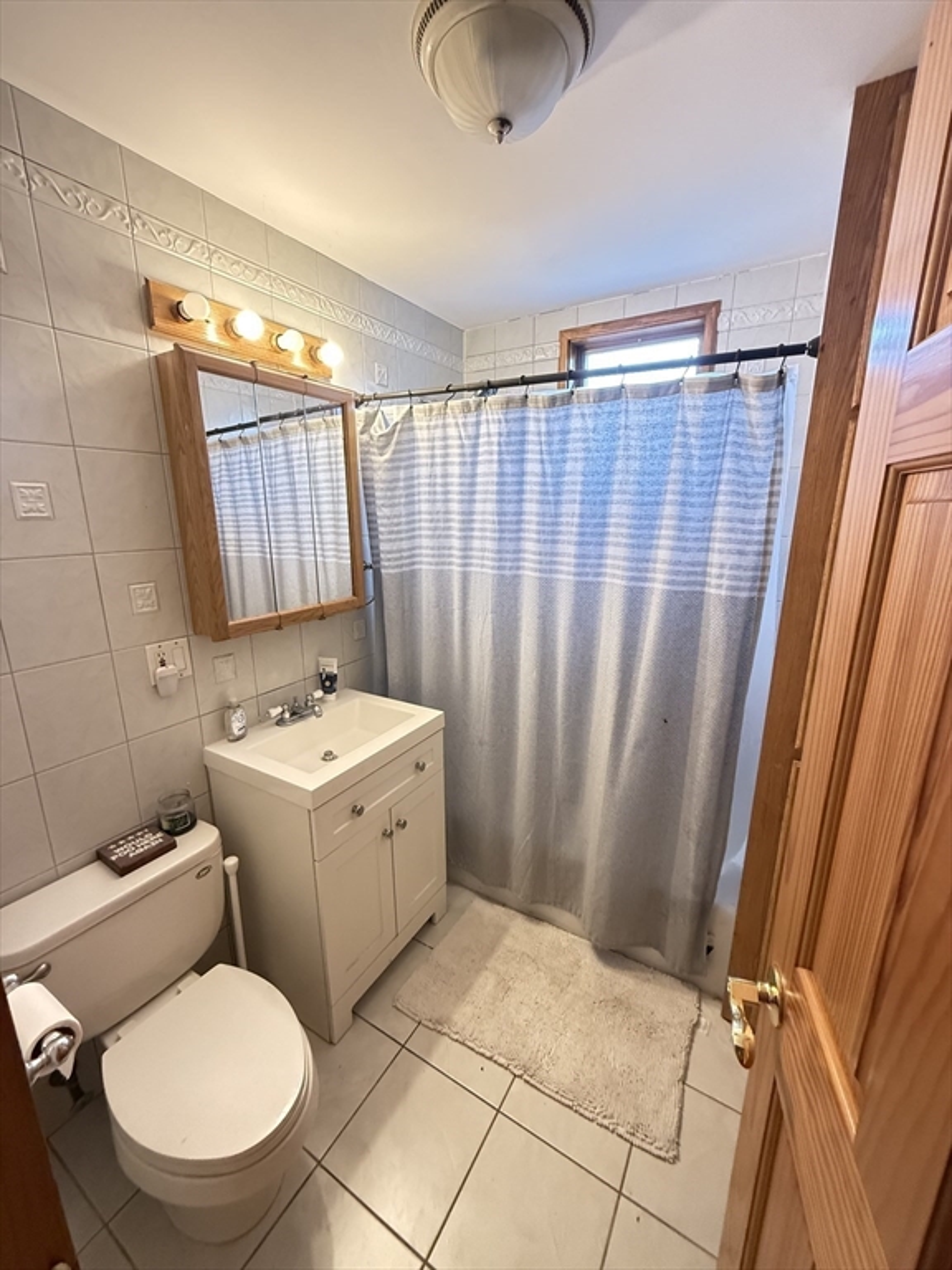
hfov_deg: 85.7
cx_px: 476
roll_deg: -0.2
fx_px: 513
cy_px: 635
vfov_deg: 102.1
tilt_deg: -13.2
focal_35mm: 14
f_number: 2.2
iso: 800
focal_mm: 2.22
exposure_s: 1/60
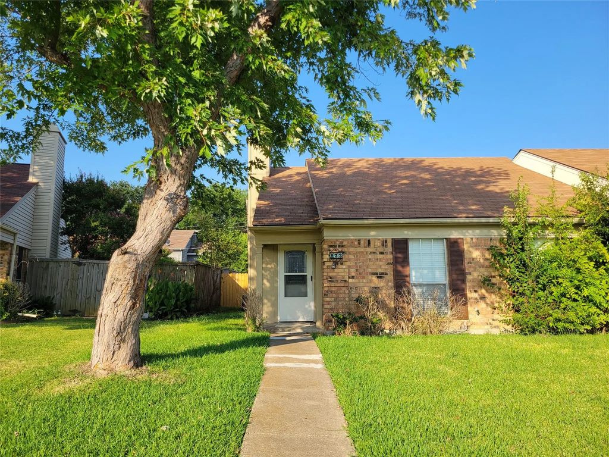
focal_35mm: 26
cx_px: 304
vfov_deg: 53.1
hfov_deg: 67.3
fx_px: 457
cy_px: 228
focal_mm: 5.4
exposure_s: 1/1242
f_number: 1.8
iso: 40
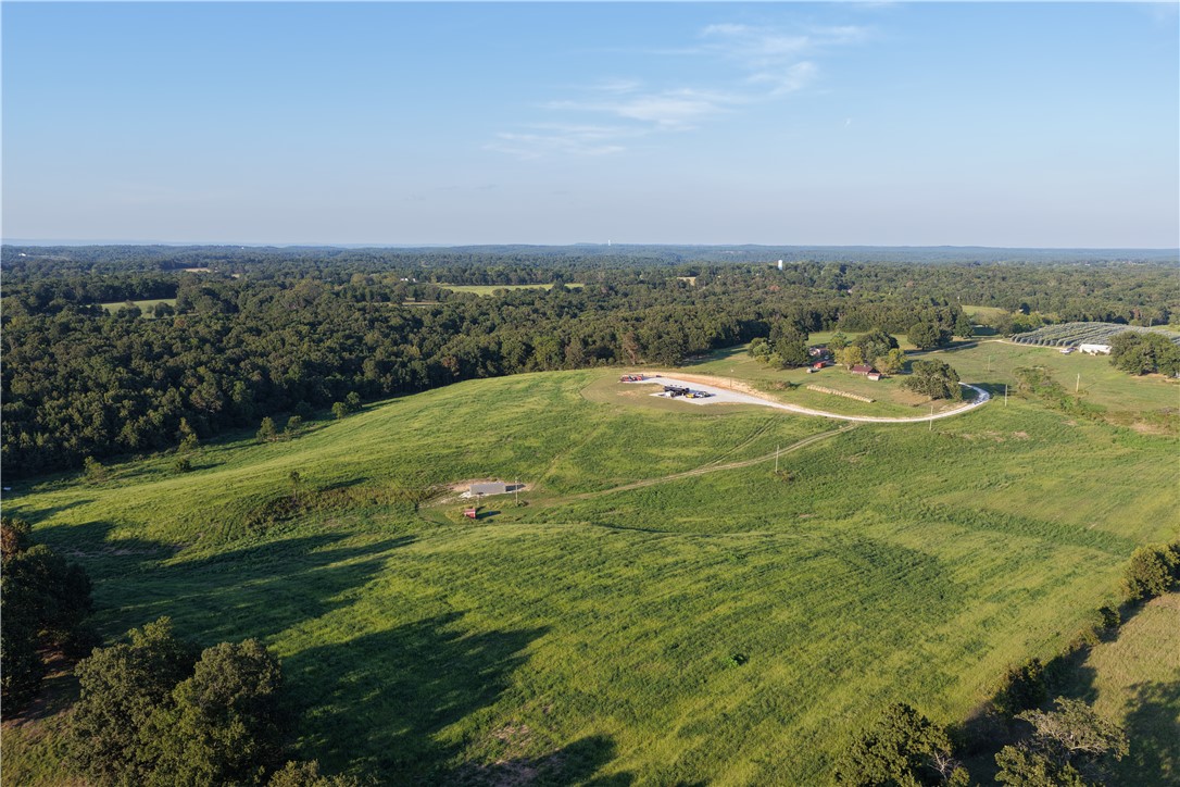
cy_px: 394
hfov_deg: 65.5
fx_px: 918
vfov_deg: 46.4
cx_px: 590
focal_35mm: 28
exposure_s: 1/1000
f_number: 2.8
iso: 200
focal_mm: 14.45
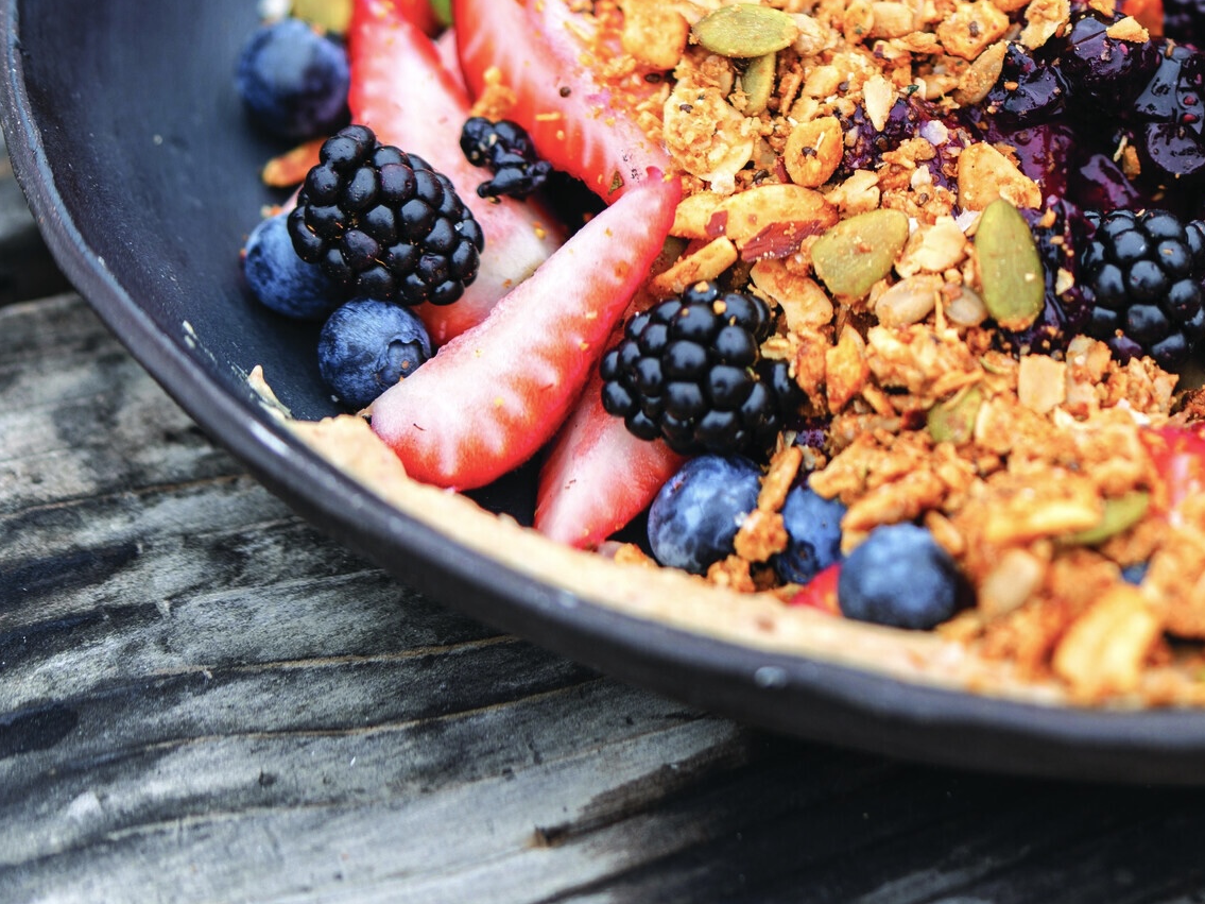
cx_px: 1219
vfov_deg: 8.1
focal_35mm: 183
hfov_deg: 10.7
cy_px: 55
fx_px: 6370
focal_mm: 90
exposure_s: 1/250
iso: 100
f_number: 2.8
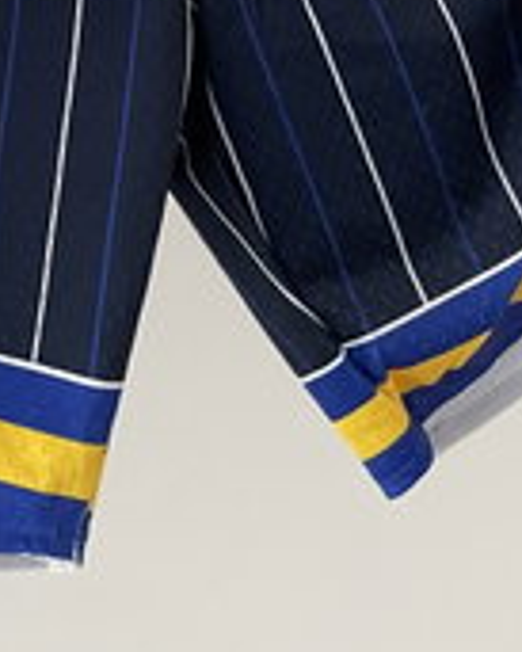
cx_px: 137
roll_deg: +1.6
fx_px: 1524
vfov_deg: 20.6
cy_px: -326
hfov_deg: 19.3
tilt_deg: +3.0
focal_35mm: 79
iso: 320
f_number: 1.6
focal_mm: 4.2
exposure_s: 1/60
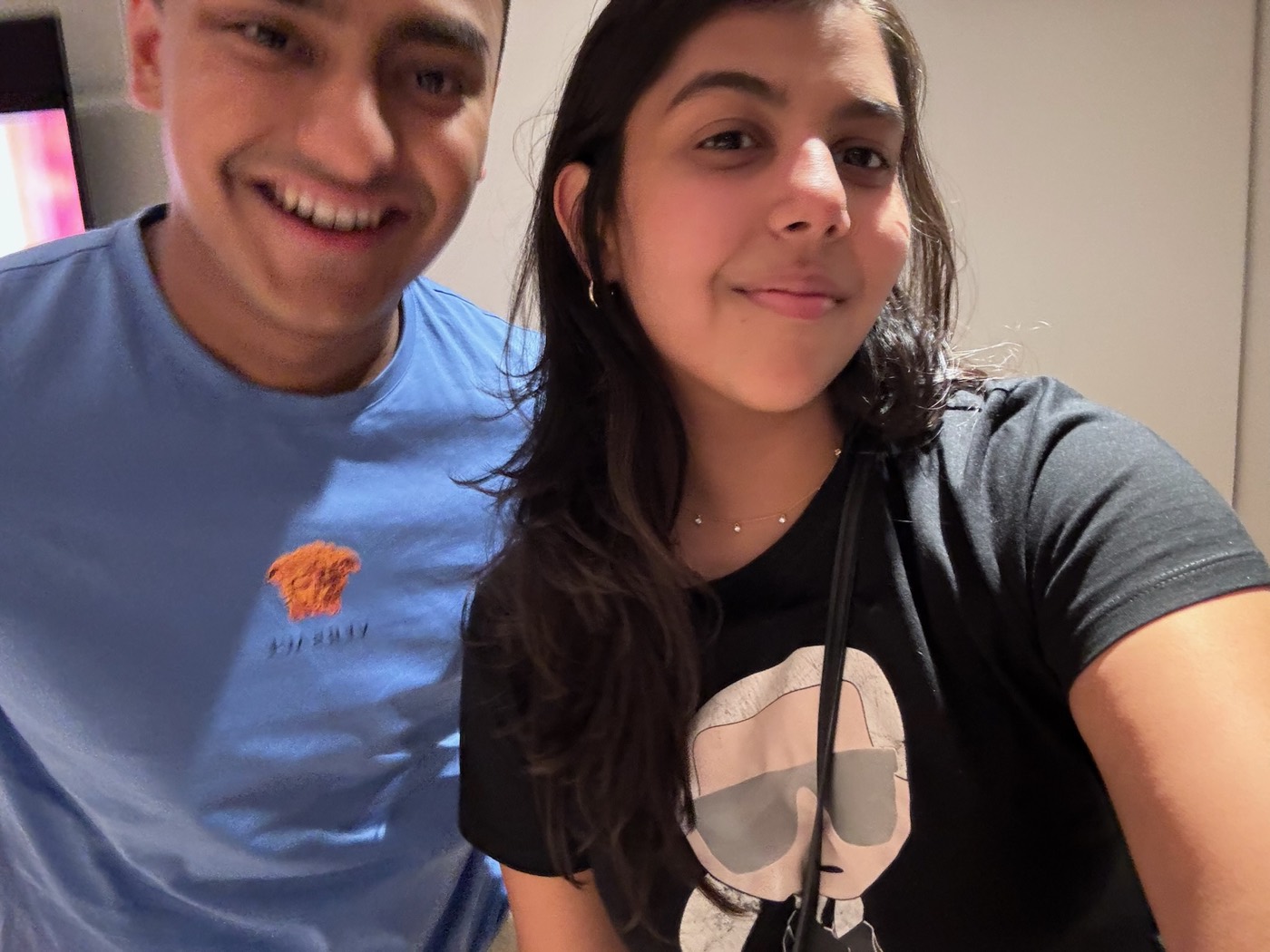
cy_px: 476
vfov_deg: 58.9
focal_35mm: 23
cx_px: 635
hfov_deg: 73.9
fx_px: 844
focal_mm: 2.69
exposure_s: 1/21
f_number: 1.9
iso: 640
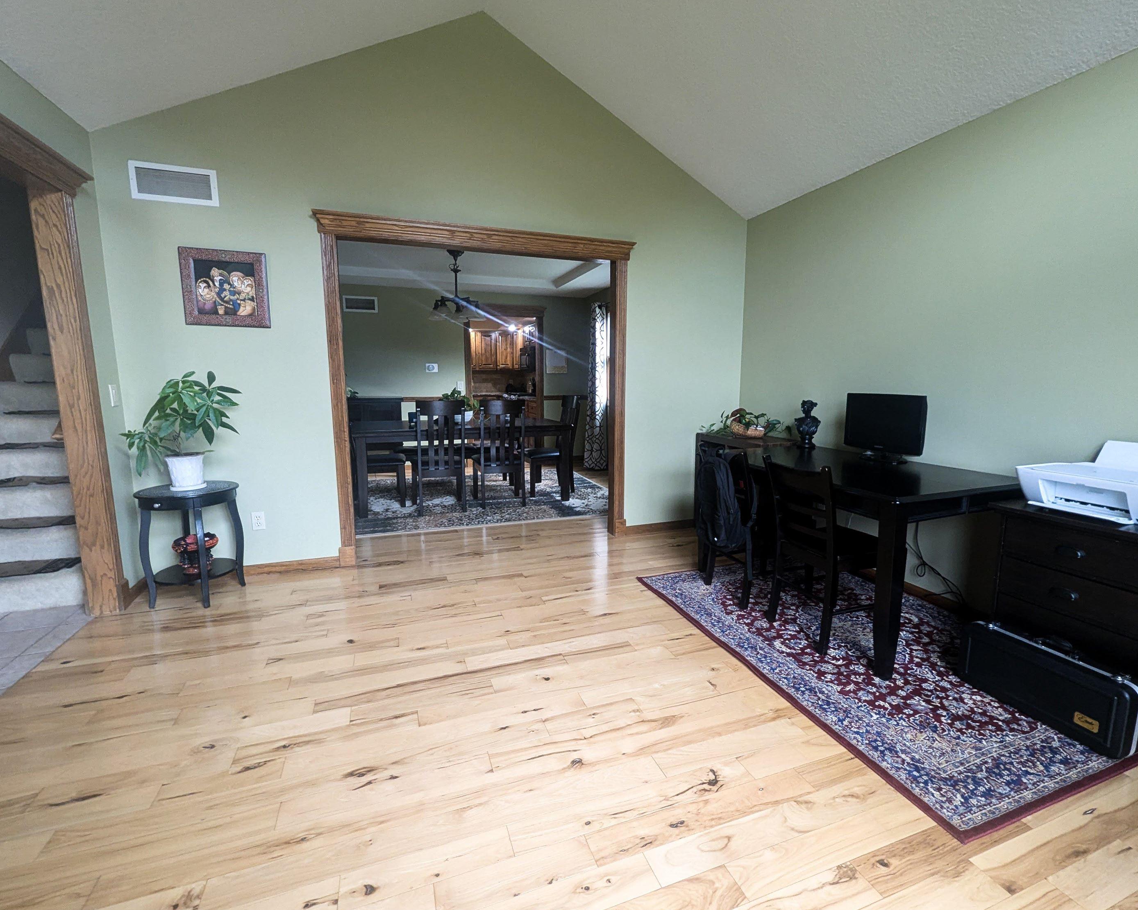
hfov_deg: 100.7
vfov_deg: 88.0
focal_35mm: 14
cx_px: 581
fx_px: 472
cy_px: 450
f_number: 2.2
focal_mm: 1.95
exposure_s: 1/25
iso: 114
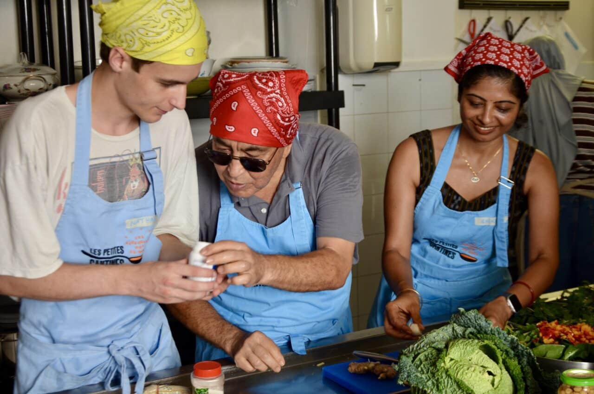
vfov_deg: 22.5
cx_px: 297
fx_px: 988
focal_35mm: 60
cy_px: 197
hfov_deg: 33.5
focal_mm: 40
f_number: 4.5
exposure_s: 1/60
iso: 560
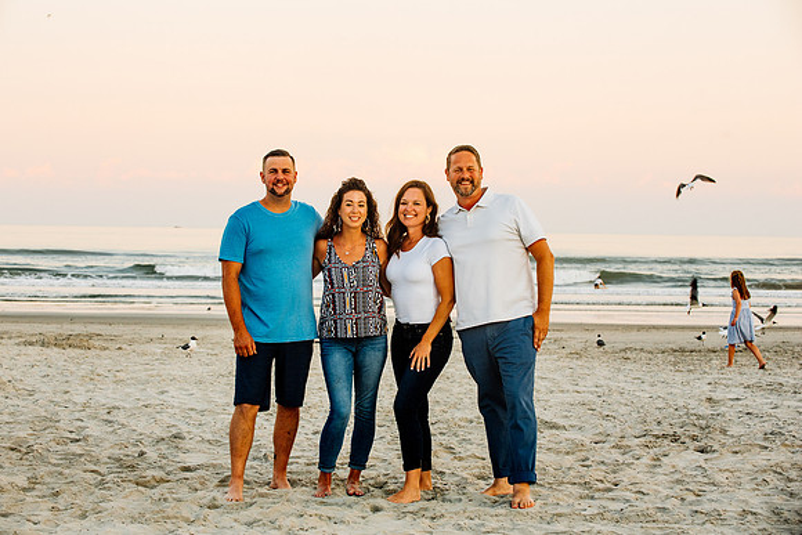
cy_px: 254
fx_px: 2014
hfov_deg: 22.5
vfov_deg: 15.1
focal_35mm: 90
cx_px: 380
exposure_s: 1/160
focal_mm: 86
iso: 800
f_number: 6.3
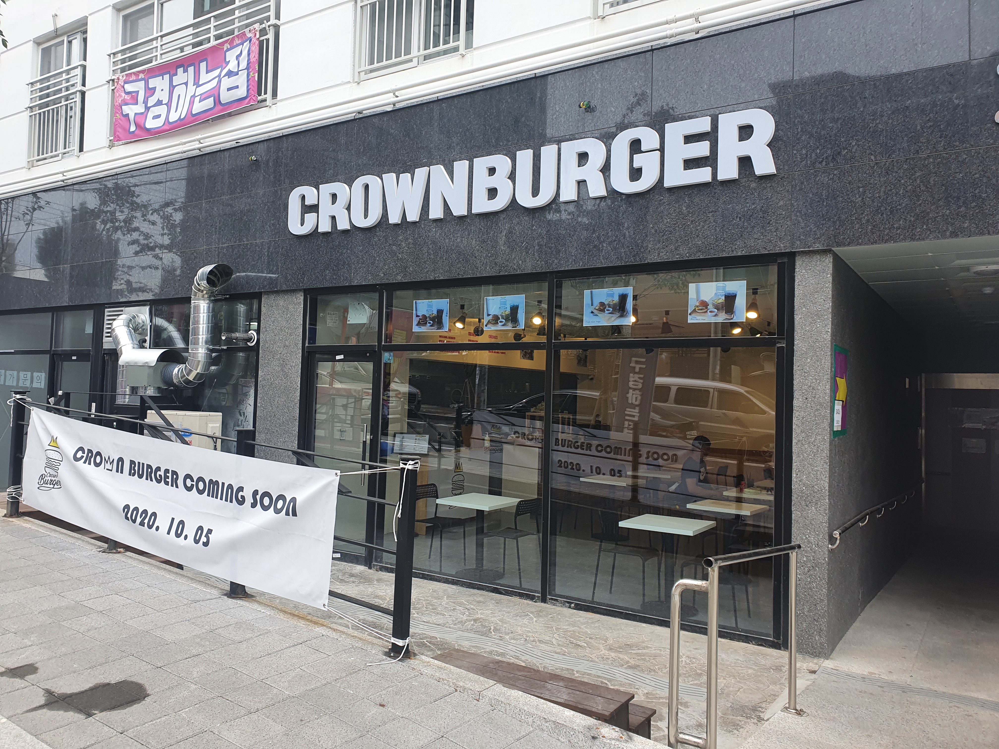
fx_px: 750
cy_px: 374
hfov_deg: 67.3
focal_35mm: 26
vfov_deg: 53.1
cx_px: 500
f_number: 2.4
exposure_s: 1/460
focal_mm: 4.32
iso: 50
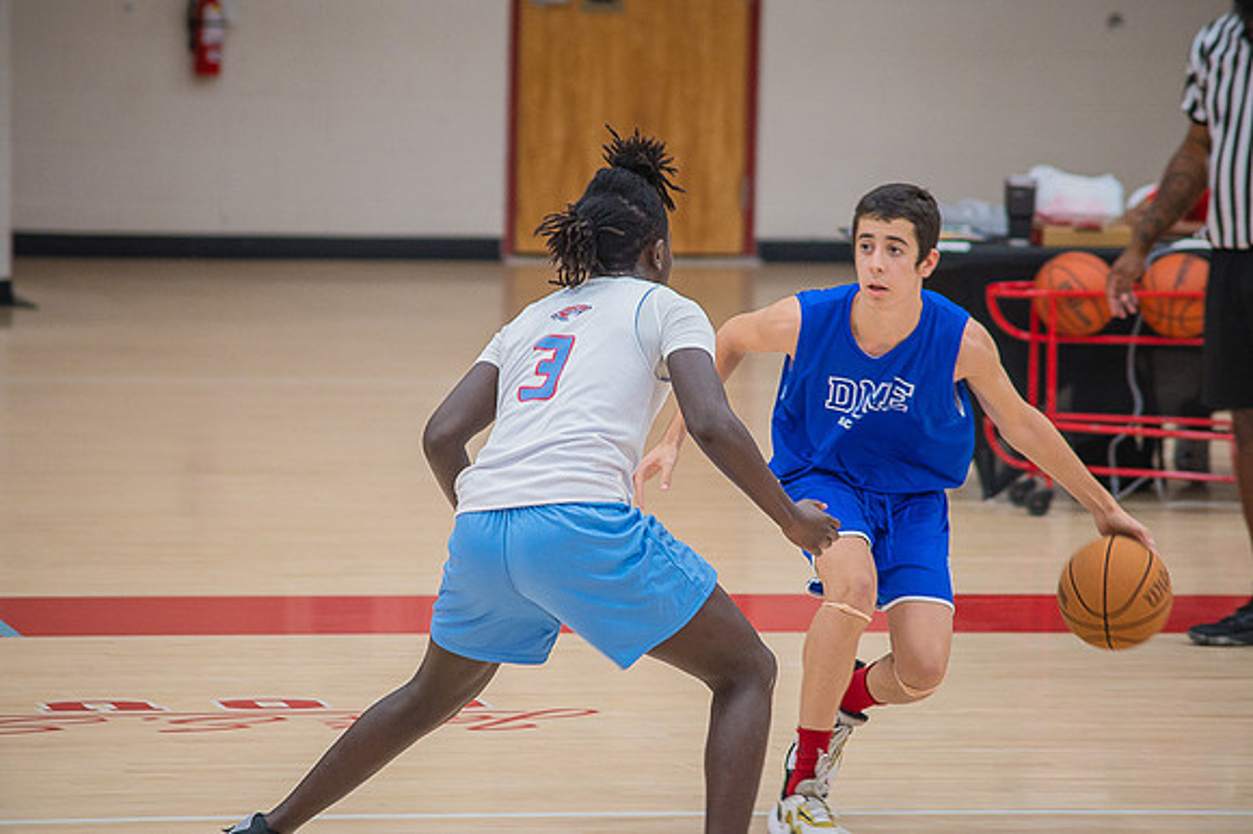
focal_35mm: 230
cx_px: 626
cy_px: 417
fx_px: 8000
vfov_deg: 6.0
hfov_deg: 9.0
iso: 1000
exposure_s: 1/250
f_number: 5.3
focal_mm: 230
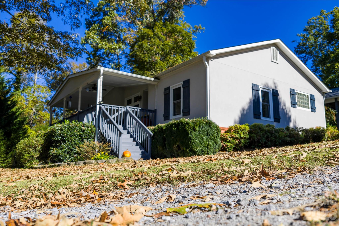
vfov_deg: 46.4
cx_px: 170
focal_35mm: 28
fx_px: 264
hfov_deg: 65.5
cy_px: 113
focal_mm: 14.45
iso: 200
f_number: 2.8
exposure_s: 1/100
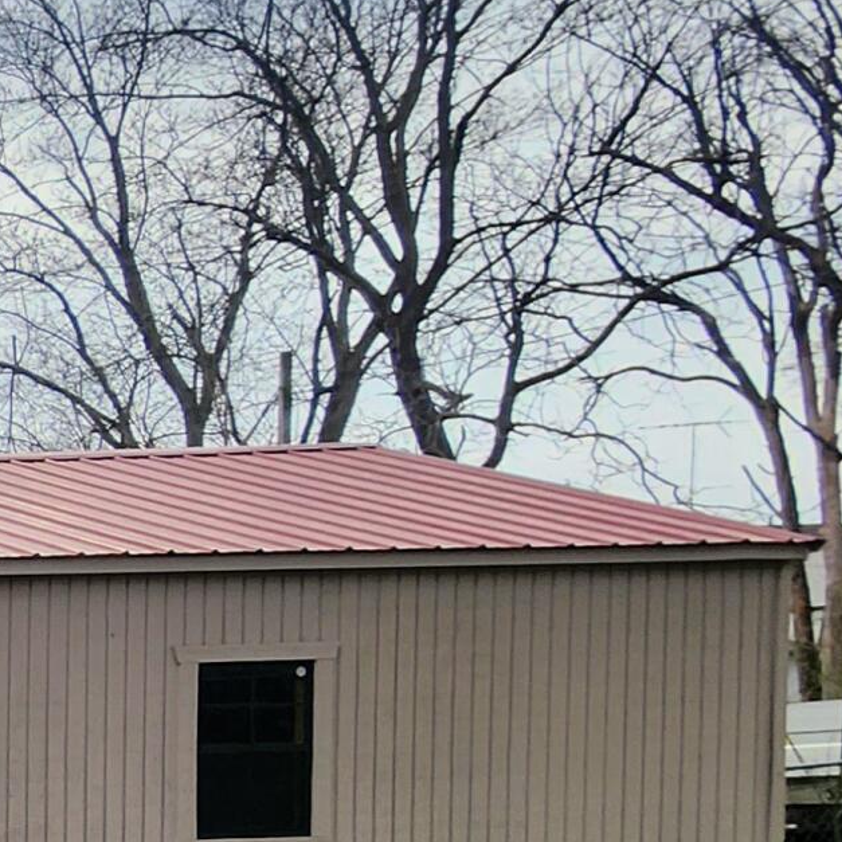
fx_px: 1514
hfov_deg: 15.6
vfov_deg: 29.4
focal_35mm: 55
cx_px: -1148
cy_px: 807
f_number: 2.2
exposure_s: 1/1550
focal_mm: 2.2
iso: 50
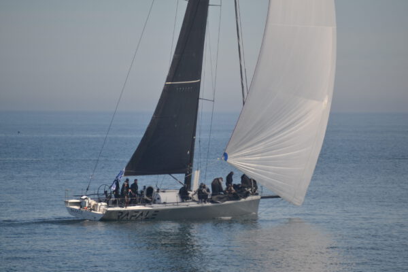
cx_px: 204
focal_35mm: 300
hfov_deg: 6.9
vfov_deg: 4.6
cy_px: 136
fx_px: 3400
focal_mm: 200
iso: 360
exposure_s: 1/2000
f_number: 5.6
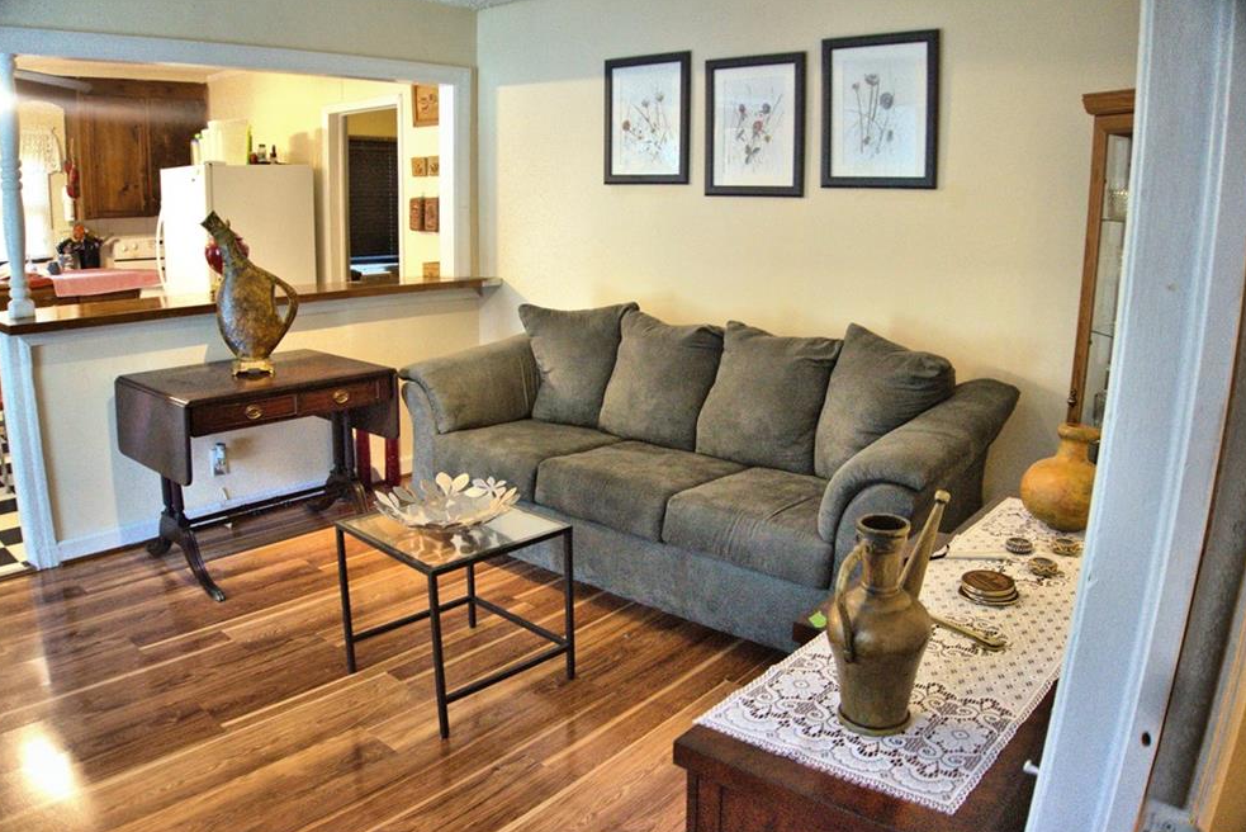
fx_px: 865
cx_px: 611
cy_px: 426
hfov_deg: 71.5
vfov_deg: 51.3
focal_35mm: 25
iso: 2500
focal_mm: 16
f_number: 4
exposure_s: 1/60
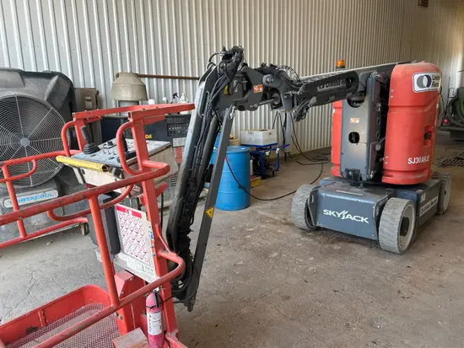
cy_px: 174
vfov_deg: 53.1
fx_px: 349
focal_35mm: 26
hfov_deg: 67.3
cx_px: 232
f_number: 1.5
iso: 50
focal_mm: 5.7
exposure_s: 1/121
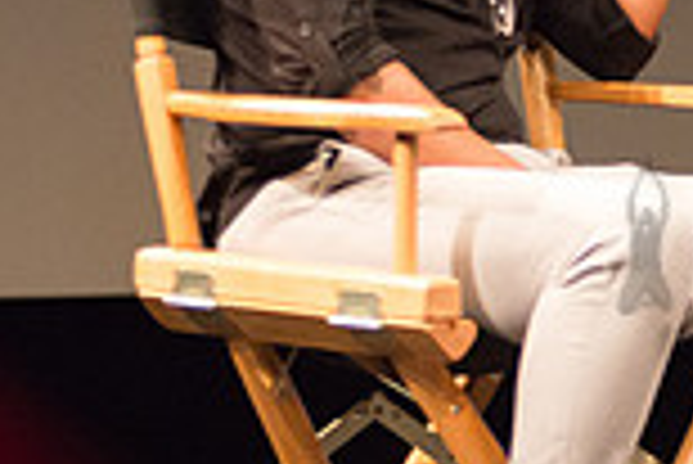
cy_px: 16
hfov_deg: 5.1
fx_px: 7611
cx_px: 1224
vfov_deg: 3.5
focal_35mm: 395
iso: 4000
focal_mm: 105
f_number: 2.8
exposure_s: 1/200
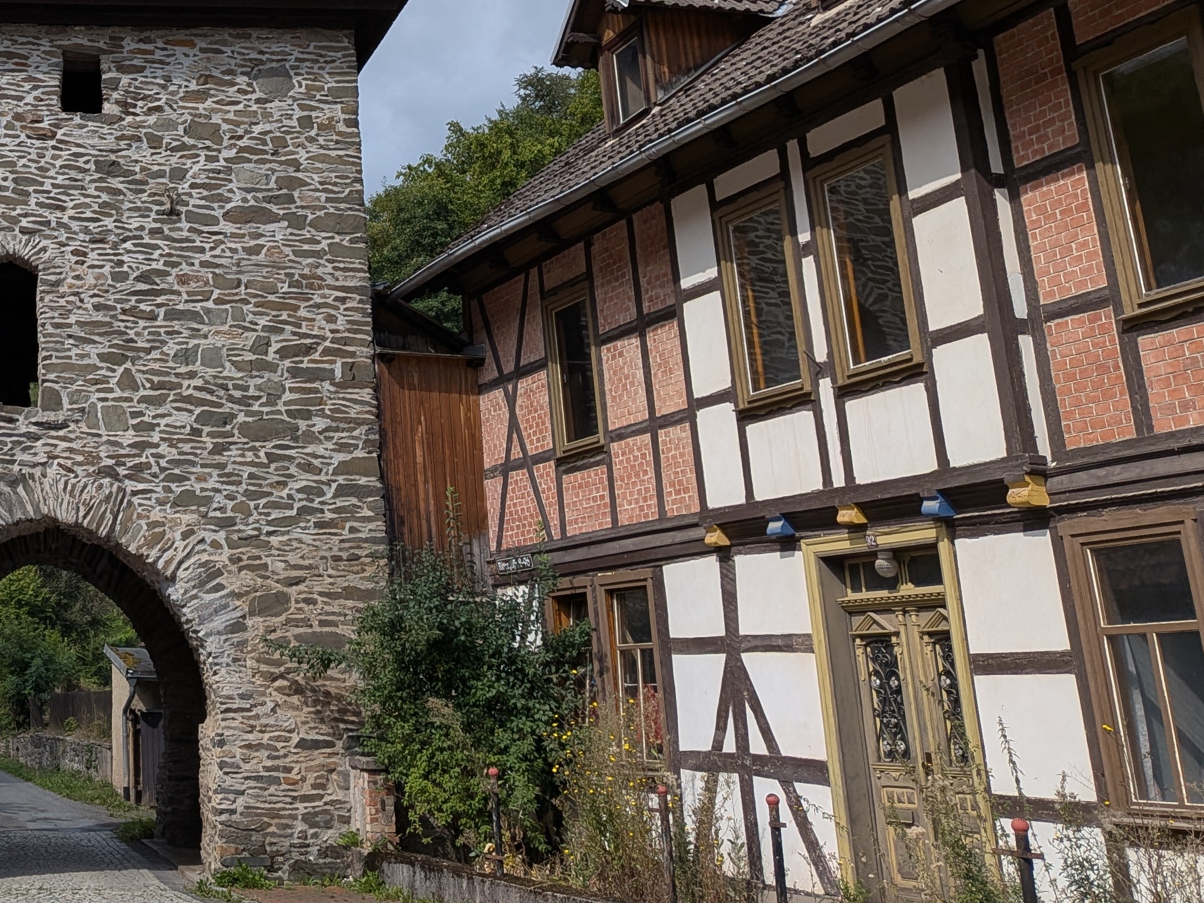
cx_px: 31
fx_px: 1635
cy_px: 136
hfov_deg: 36.8
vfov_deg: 29.9
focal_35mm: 47
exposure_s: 1/2096
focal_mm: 4.53
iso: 29
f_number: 1.7
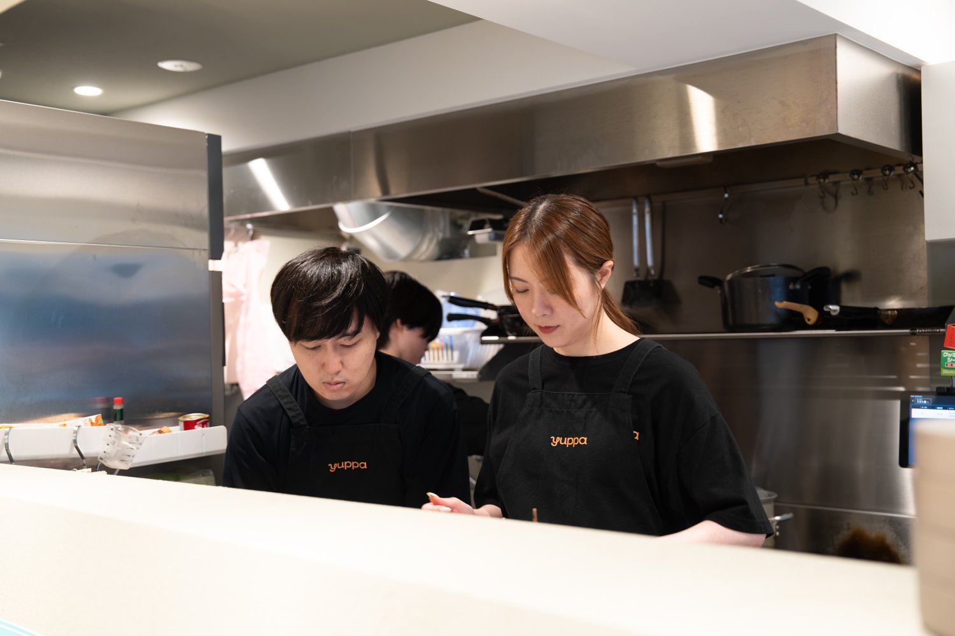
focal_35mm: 42
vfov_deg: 31.9
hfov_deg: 46.4
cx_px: 478
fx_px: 1114
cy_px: 318
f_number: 2.8
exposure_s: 1/60
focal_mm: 42
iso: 1000
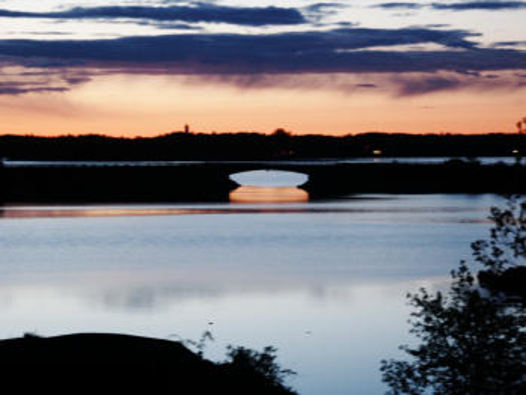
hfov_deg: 15.6
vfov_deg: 11.8
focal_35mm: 126
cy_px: 198
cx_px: 263
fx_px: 1915
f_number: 3.5
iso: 200
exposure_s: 1.5
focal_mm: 31.95
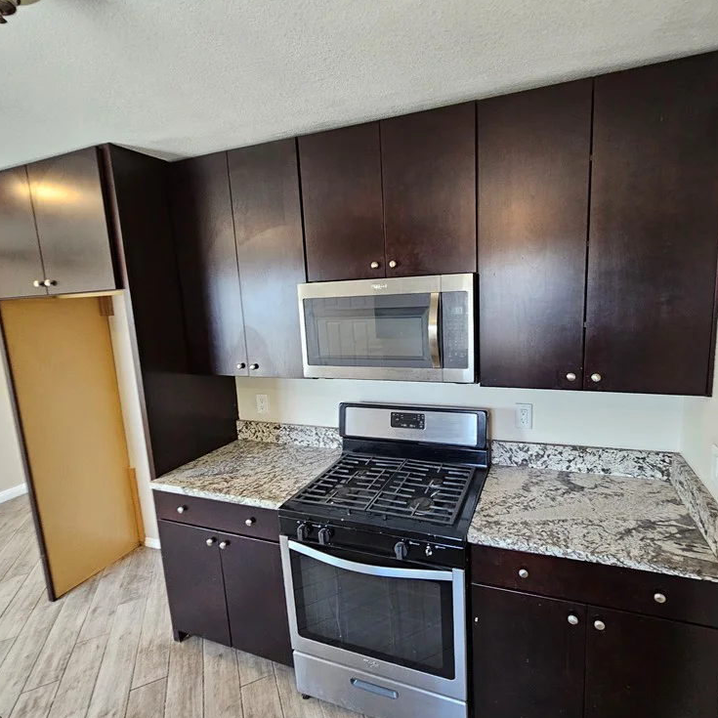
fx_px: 375
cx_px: 396
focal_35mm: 16
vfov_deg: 87.4
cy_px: 363
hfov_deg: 87.1
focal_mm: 2.2
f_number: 2.2
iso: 320
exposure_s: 1/60
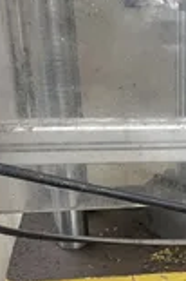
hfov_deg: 18.5
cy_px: 236
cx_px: 215
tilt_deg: -26.2
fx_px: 544
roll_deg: -2.2
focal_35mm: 70
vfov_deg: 28.1
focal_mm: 5.7
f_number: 1.5
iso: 125
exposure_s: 1/60
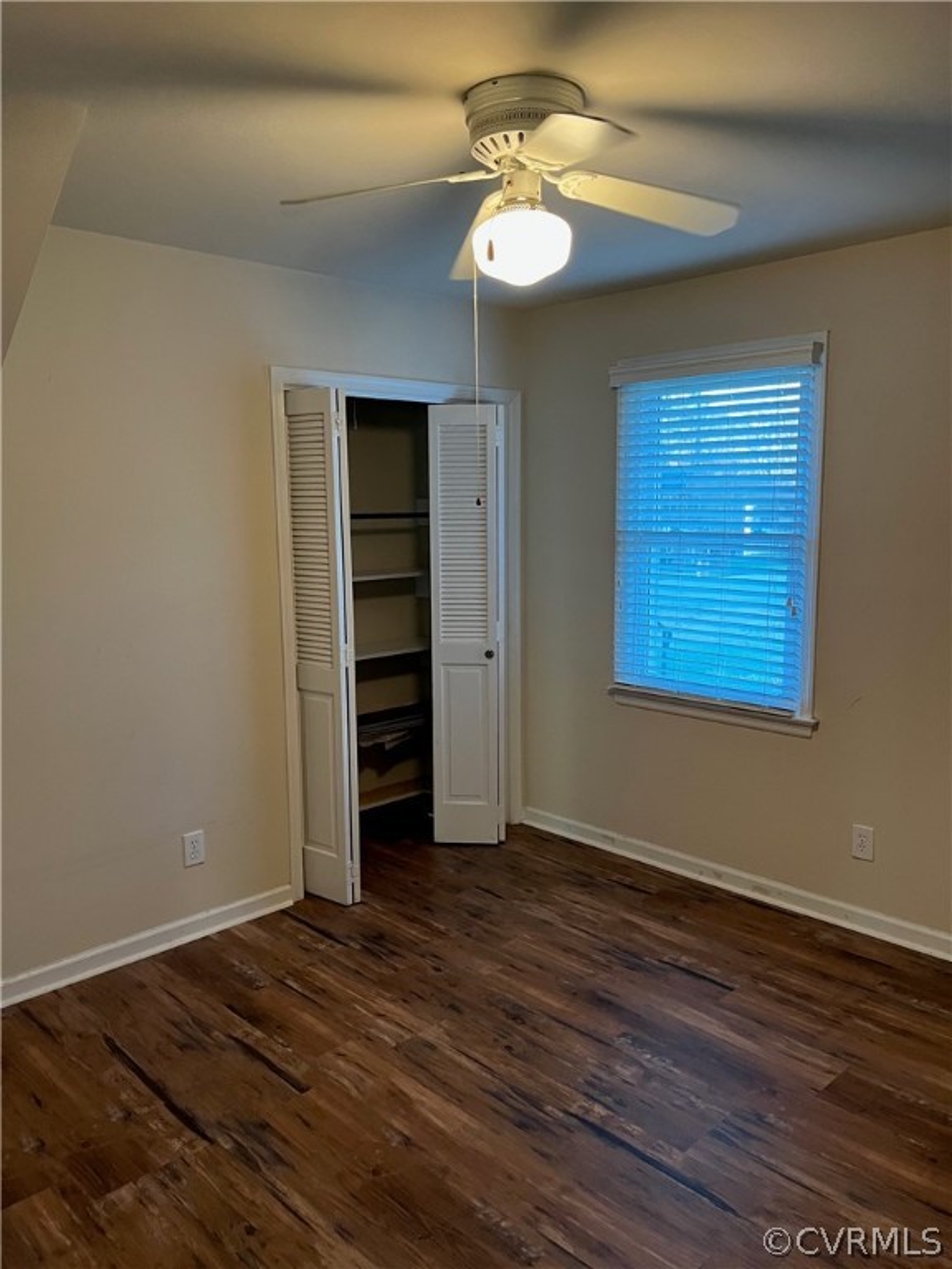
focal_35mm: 26
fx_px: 953
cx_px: 476
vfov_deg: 67.3
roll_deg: +3.3
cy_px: 634
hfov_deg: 53.1
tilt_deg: -11.5
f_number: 1.6
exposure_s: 1/60
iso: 320
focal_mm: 5.1
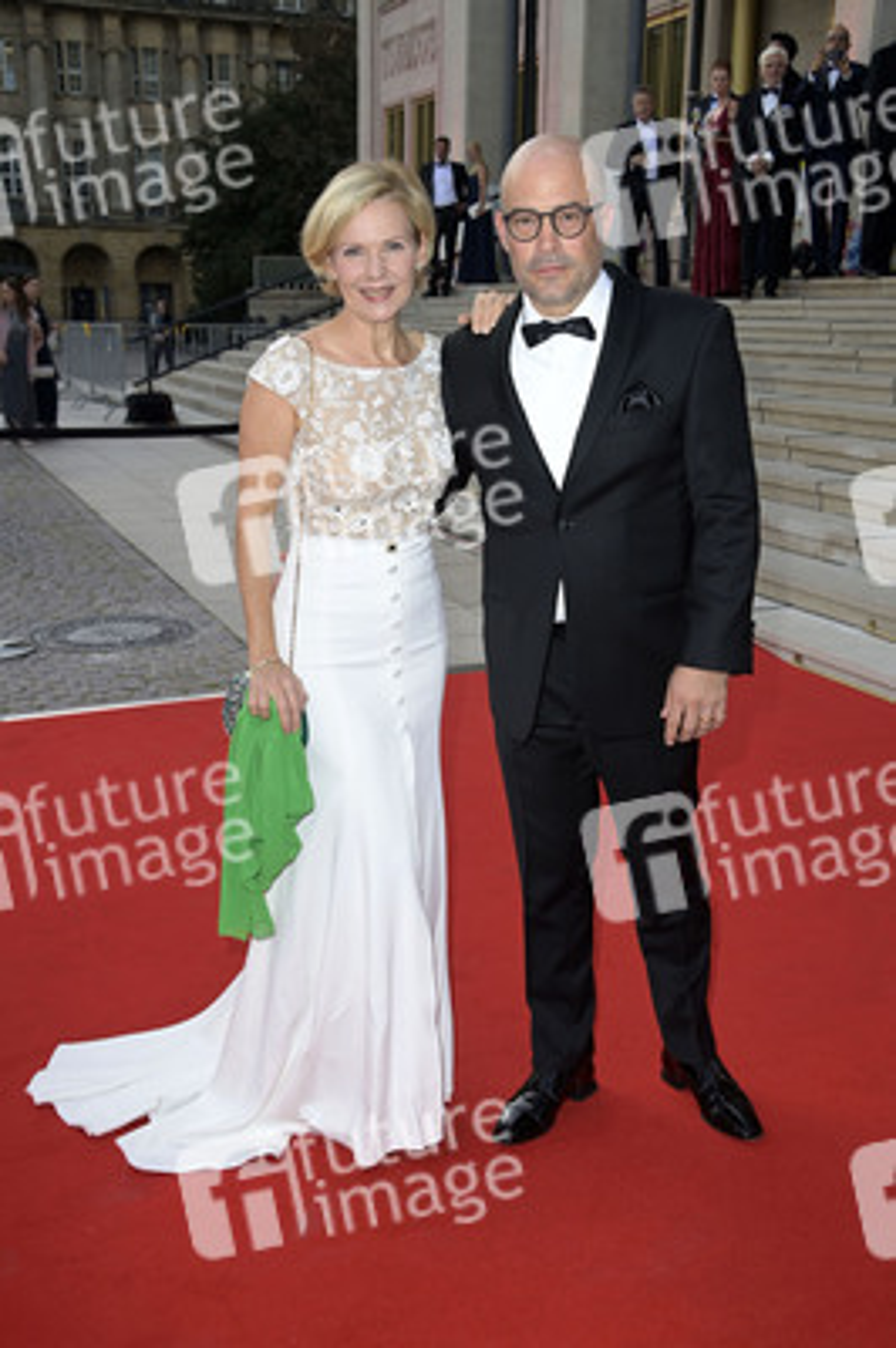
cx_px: 448
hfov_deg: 33.3
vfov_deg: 48.5
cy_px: 674
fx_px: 1496
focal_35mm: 40
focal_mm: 40
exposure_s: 1/250
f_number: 5.6
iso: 1000
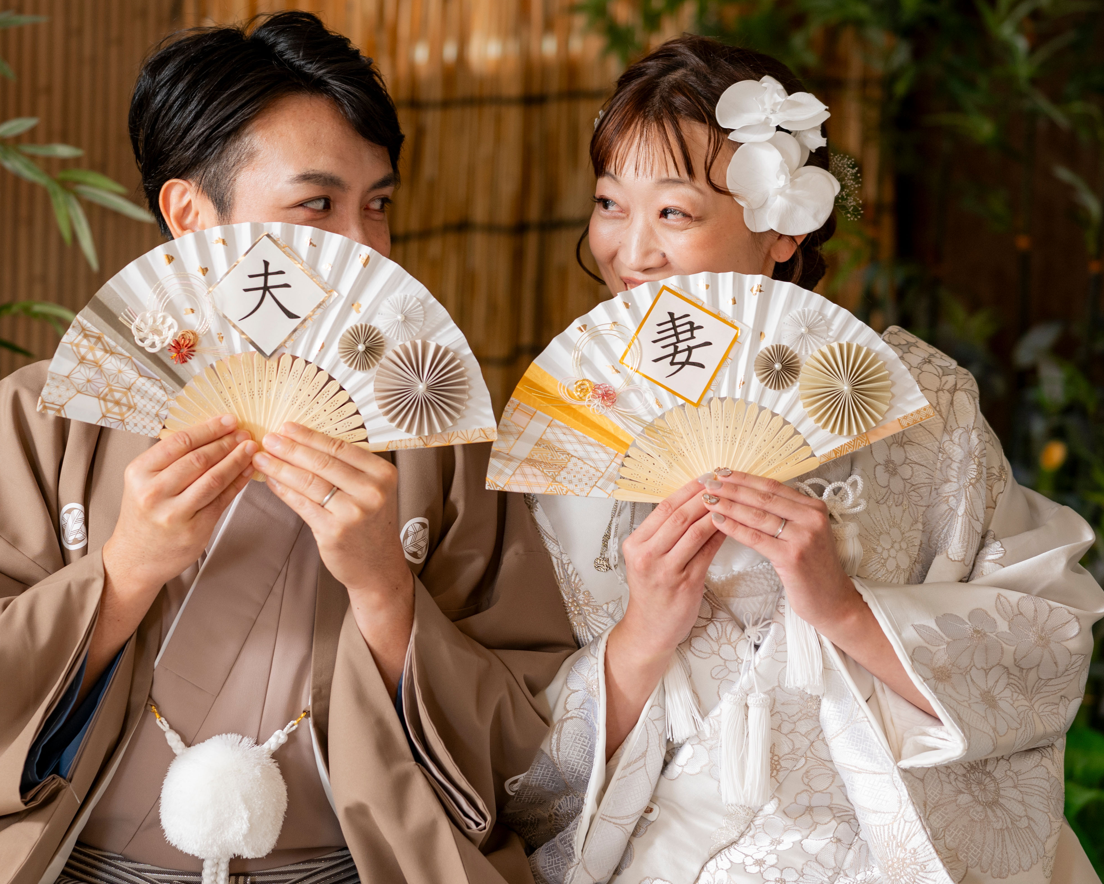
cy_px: 377
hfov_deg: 11.5
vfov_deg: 9.3
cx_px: 431
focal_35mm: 167
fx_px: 5456
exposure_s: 1/80
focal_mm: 85
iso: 160
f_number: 2
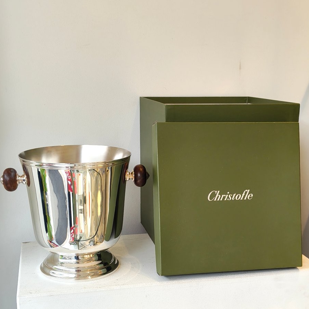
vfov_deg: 32.6
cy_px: 195
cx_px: 154
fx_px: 525
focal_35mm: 52
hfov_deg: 32.8
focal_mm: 5.56
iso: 128
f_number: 1.88
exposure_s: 1/100
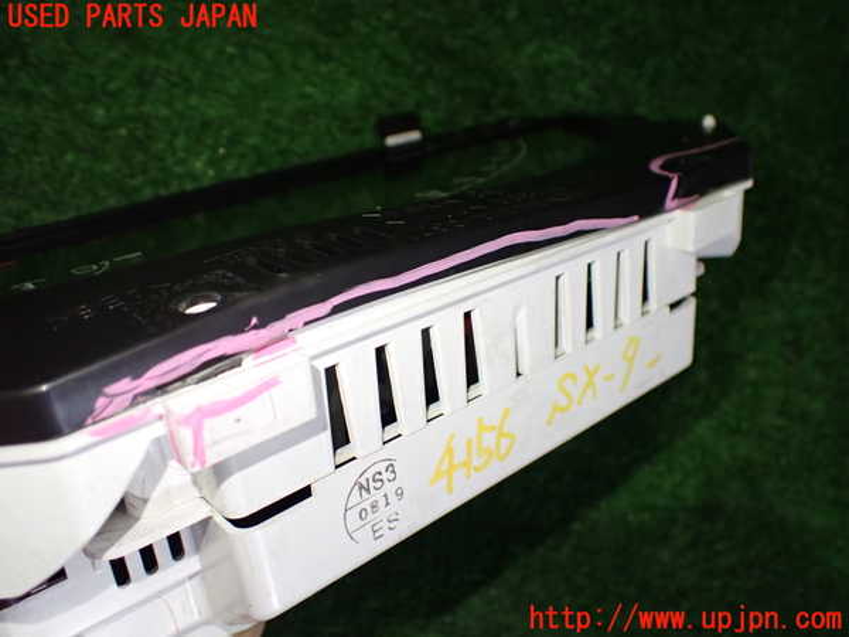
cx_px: 424
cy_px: 318
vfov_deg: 46.8
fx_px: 736
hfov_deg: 60.0
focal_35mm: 30
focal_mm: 5.4
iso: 500
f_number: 2.3
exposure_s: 1/125
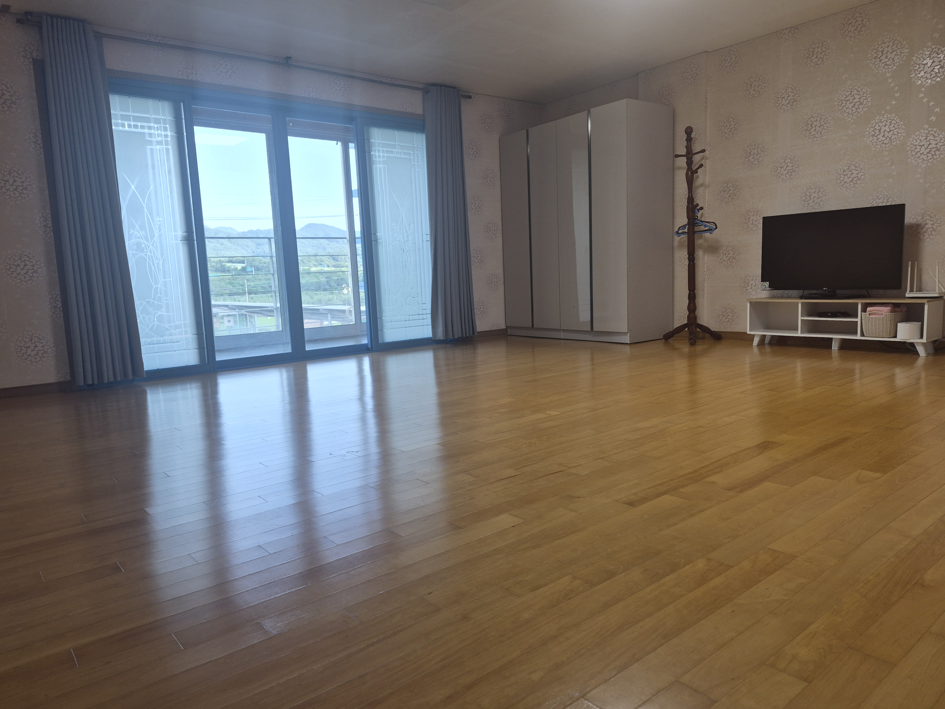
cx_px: 472
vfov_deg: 58.9
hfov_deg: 73.9
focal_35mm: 23
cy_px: 354
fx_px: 628
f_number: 1.8
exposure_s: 1/120
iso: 64
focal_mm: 5.4
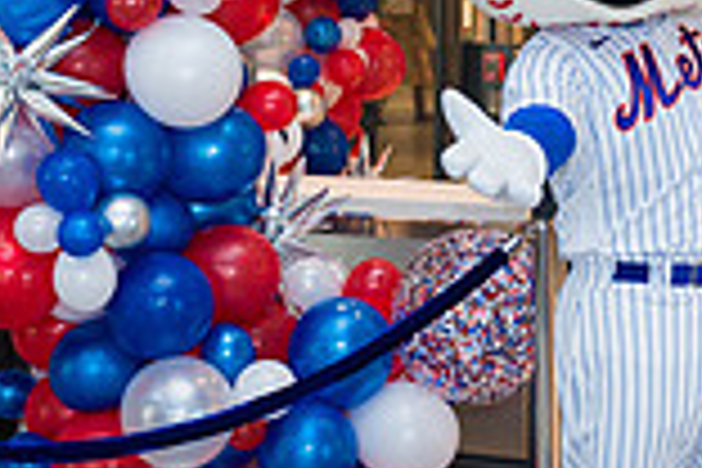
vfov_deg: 15.2
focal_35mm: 89
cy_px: 68
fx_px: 1735
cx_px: 544
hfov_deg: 22.6
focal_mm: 24
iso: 500
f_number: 4
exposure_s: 1/200
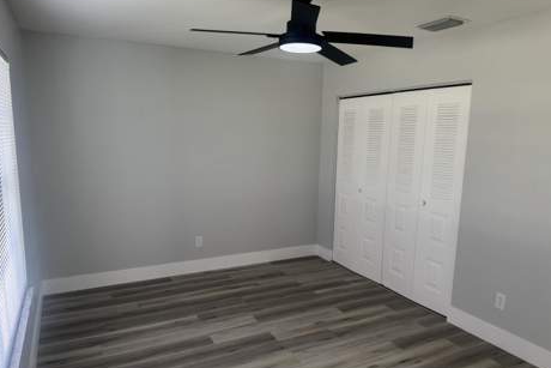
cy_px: 197
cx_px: 280
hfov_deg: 69.4
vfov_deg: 49.5
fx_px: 398
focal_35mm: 26
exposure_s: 1/120
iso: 100
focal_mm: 6.76
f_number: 1.78
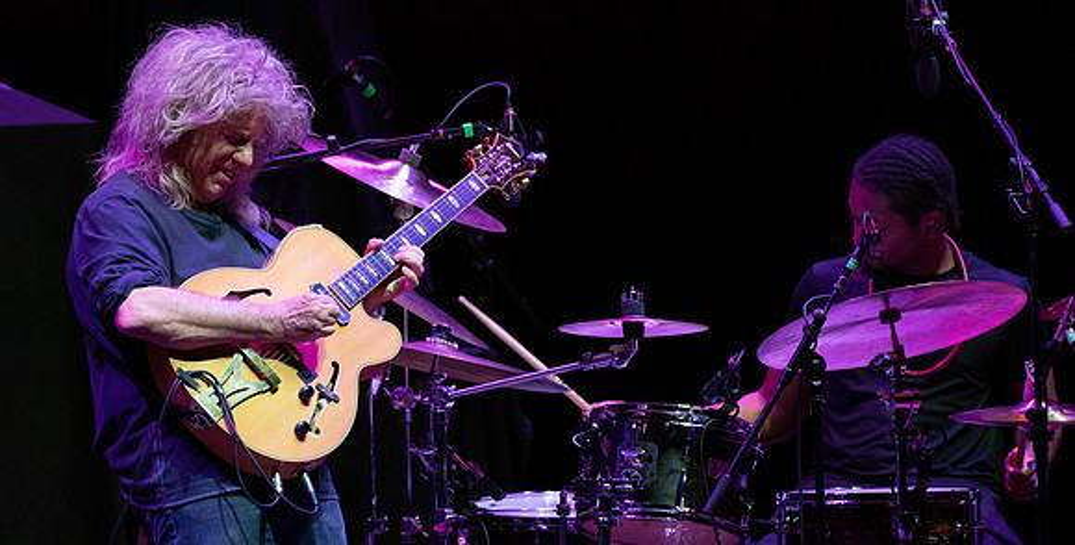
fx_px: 12912
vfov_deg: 2.4
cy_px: 222
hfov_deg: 4.8
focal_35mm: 464
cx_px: 494
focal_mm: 400
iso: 3200
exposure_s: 1/320
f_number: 7.1
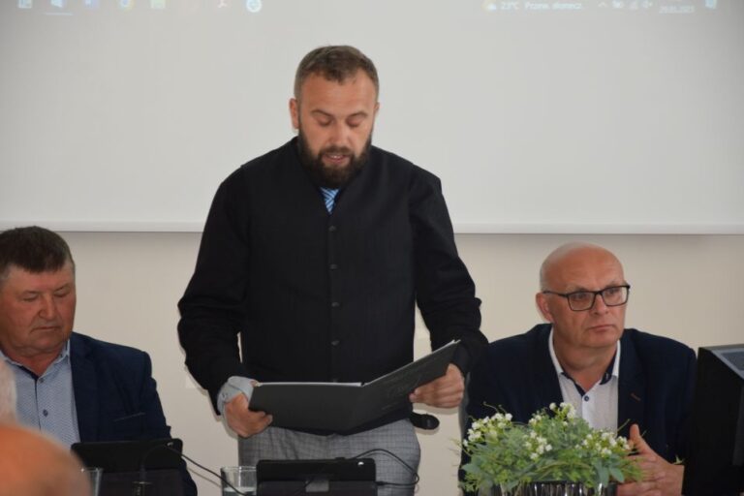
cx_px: 372
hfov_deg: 13.0
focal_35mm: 158
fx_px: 3255
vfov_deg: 8.7
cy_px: 248
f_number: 5.6
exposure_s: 1/100
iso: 800
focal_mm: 105
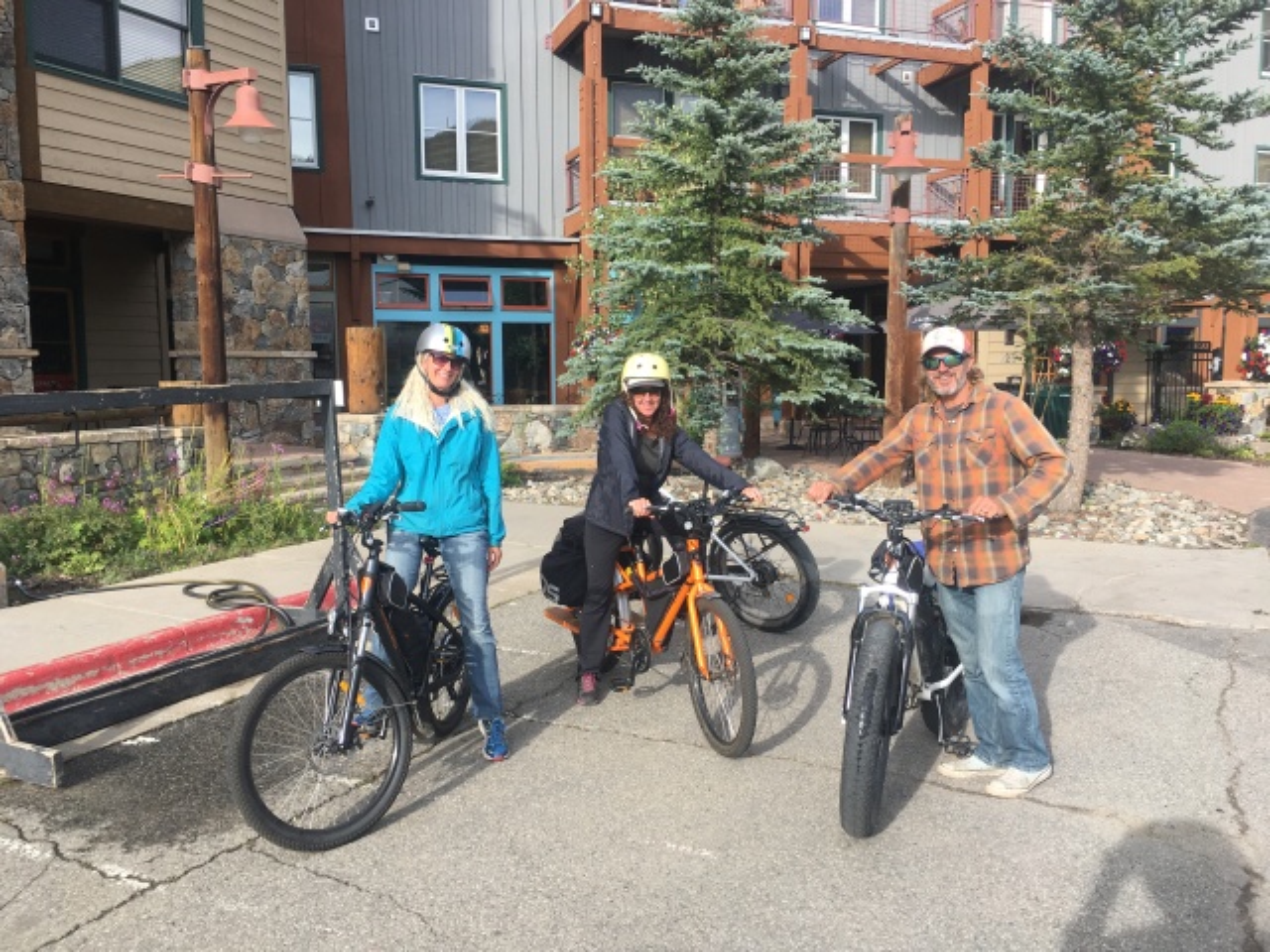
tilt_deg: -4.6
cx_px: 635
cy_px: 476
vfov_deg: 48.2
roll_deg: +1.5
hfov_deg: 61.7
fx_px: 1064
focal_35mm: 29
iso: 25
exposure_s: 1/478
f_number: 2.2
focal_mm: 4.15
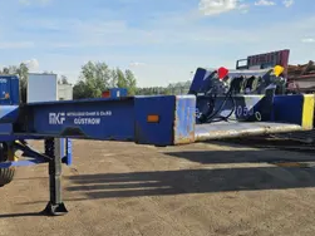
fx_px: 400
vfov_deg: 32.6
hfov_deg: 40.6
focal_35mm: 44
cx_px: 49
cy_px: 156
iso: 10
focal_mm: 6.3
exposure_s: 1/609
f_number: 1.7
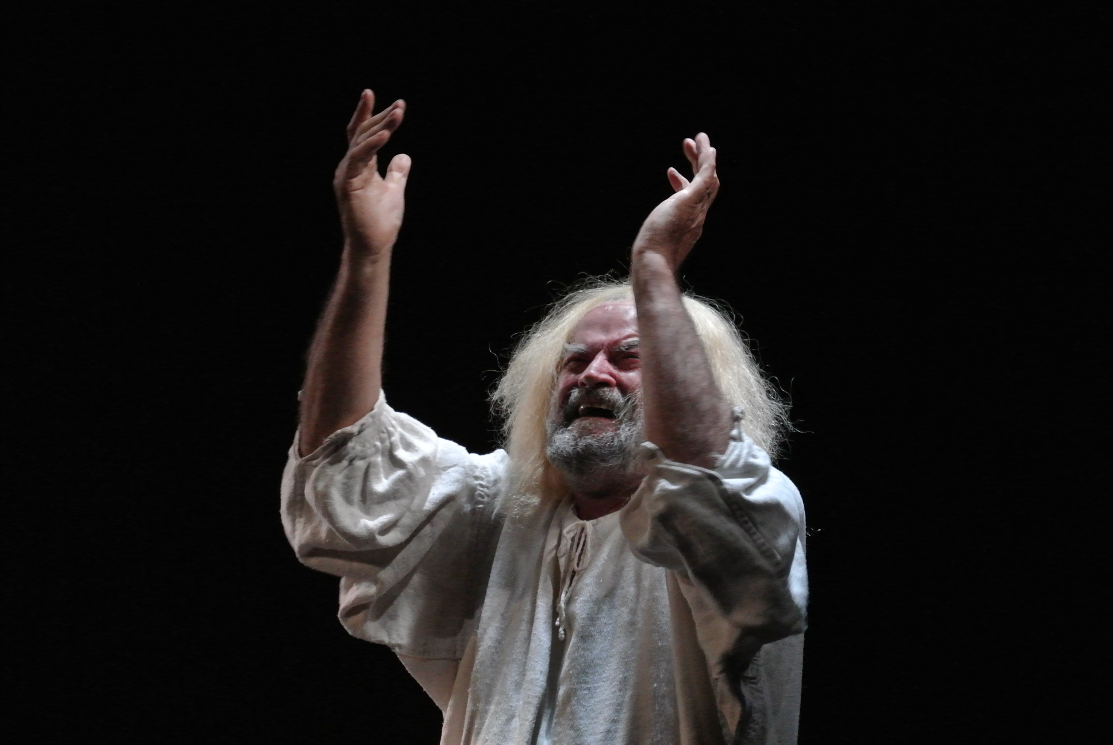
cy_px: 372
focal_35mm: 138
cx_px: 556
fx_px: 4272
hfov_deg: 14.8
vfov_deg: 10.0
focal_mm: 51.2
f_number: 4.2
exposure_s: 1/60
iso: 2200
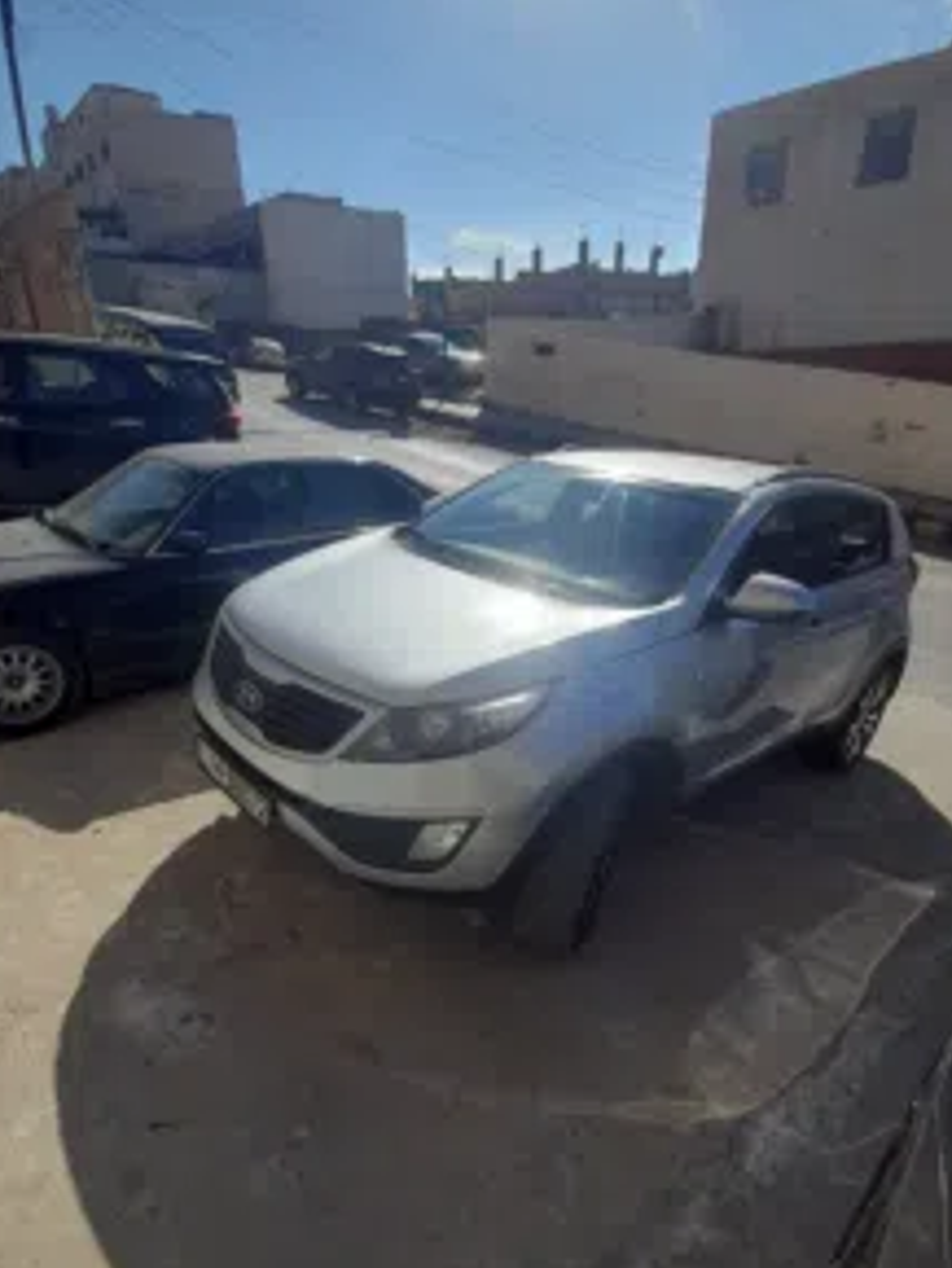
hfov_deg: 71.5
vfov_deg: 87.6
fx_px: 660
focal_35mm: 18
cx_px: 434
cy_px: 680
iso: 40
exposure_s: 1/2222
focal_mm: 1.42
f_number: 2.2
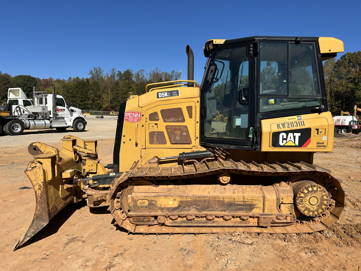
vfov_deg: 53.1
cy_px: 136
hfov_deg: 67.3
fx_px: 271
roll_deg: -2.0
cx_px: 180
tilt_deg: -4.2
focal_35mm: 26
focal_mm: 5.7
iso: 50
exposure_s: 1/5319
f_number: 1.5
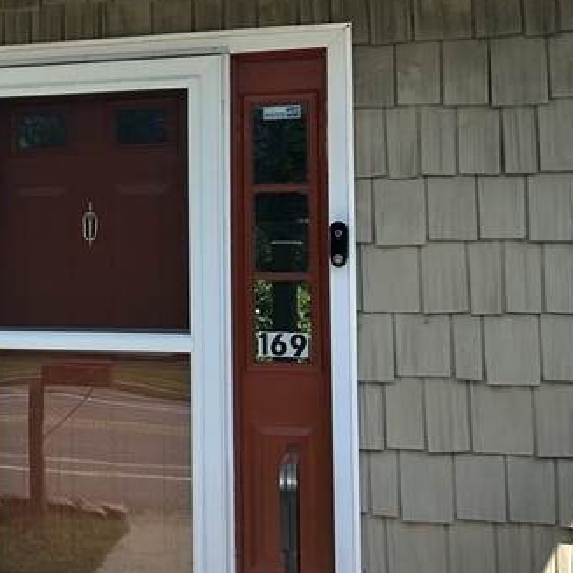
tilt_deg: +0.5
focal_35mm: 72
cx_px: -216
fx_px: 1348
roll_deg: -1.0
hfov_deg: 21.2
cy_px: 212
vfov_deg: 23.9
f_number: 1.5
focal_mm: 5.7
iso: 50
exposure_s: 1/2457
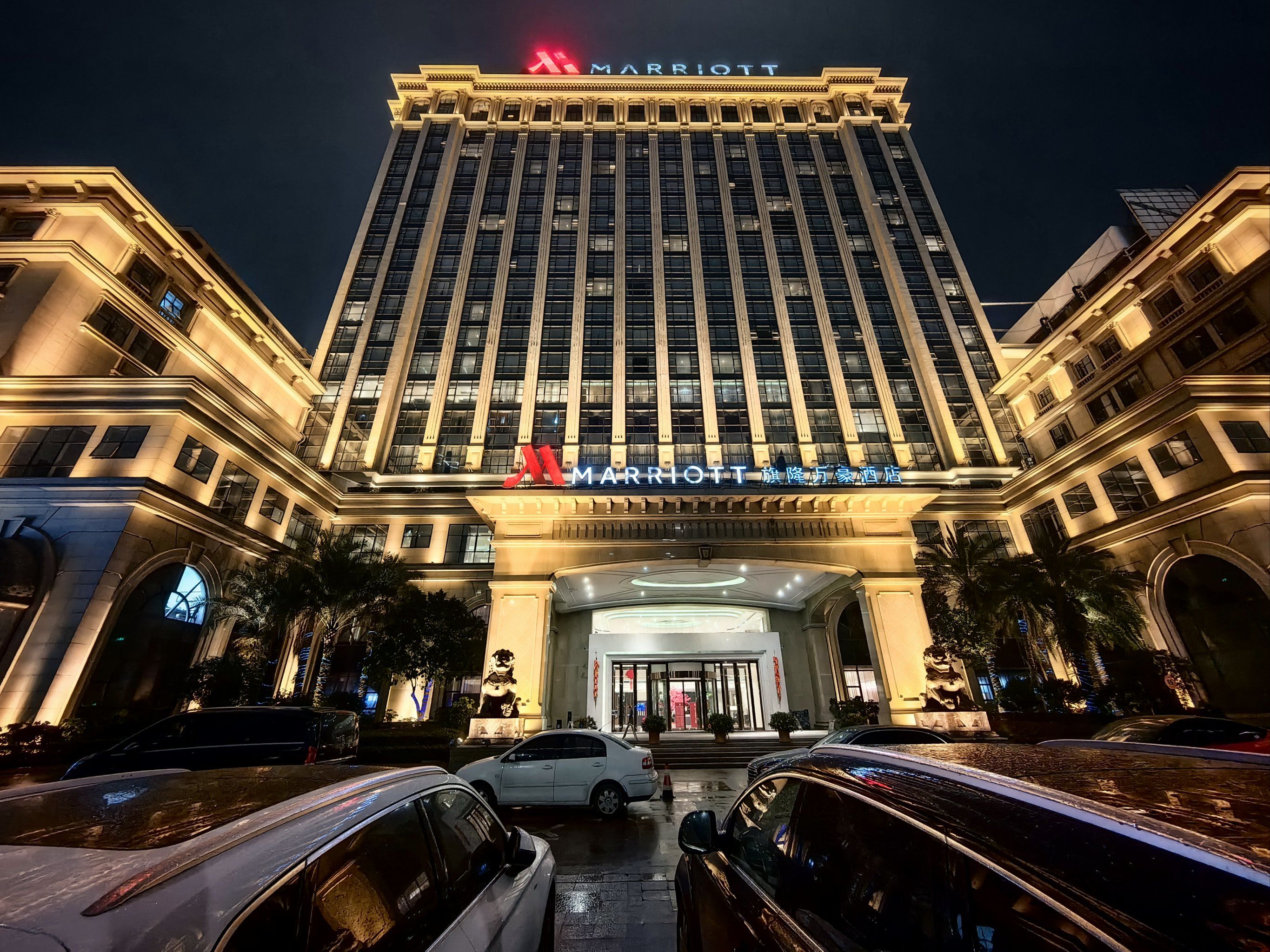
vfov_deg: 89.9
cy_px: 476
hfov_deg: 106.2
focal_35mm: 13
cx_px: 635
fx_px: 477
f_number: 2.2
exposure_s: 1/25
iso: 250
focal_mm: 1.95
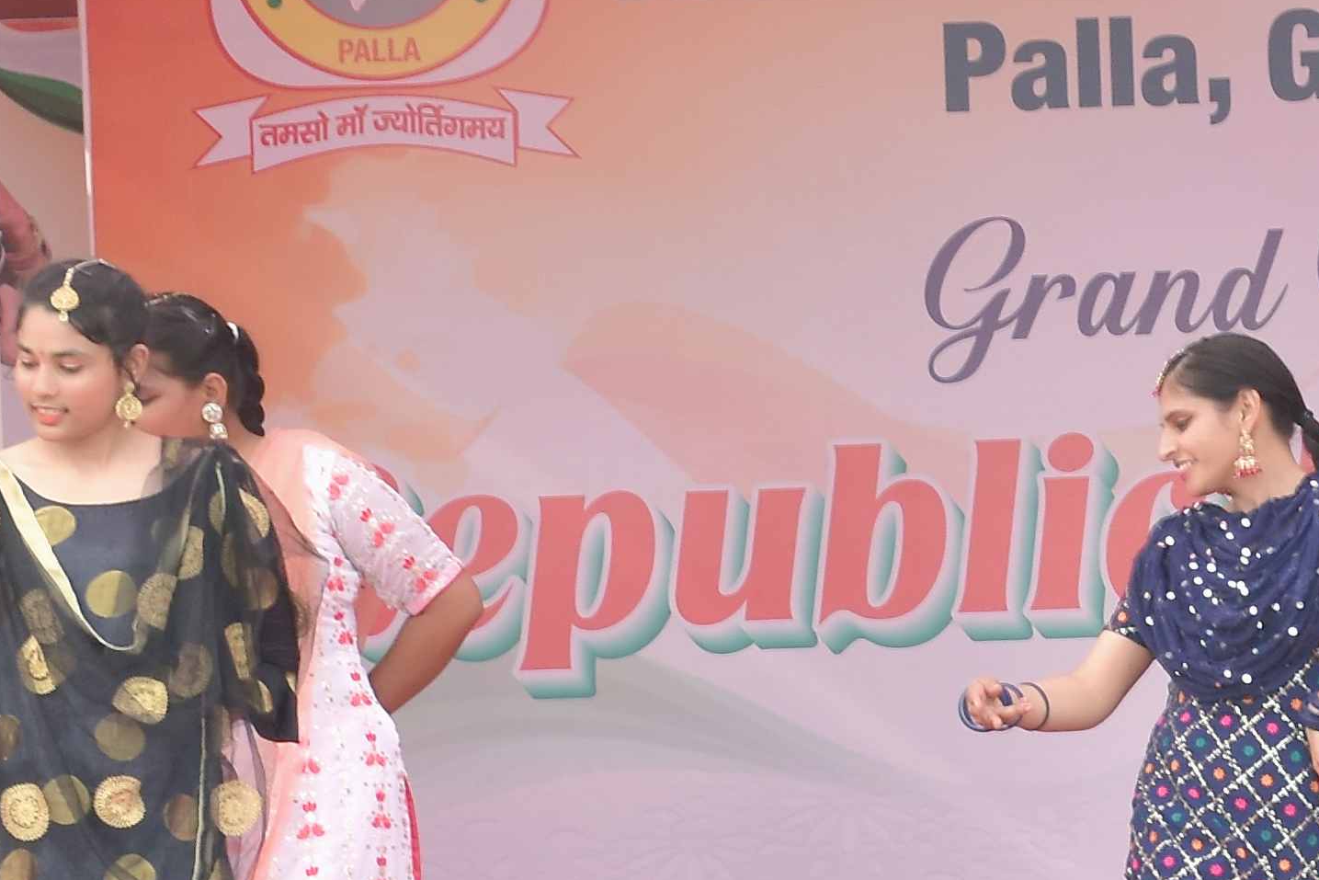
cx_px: 1427
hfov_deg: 6.8
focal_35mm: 301
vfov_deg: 4.6
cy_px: 759
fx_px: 11029
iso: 200
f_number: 6.3
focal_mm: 48
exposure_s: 1/125
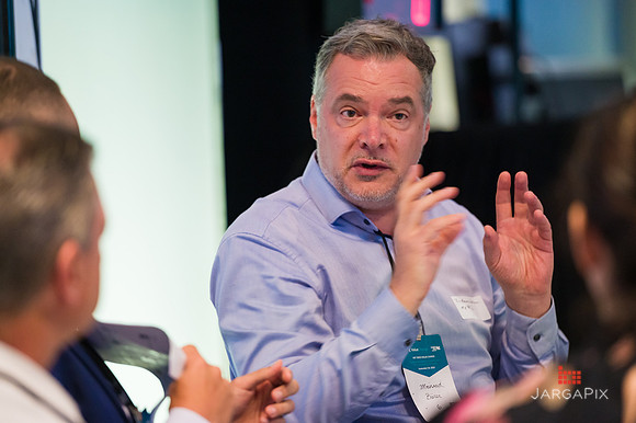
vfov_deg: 6.6
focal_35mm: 207
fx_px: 3656
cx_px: 318
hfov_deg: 9.9
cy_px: 212
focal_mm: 200
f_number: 3.2
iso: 3200
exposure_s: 1/200
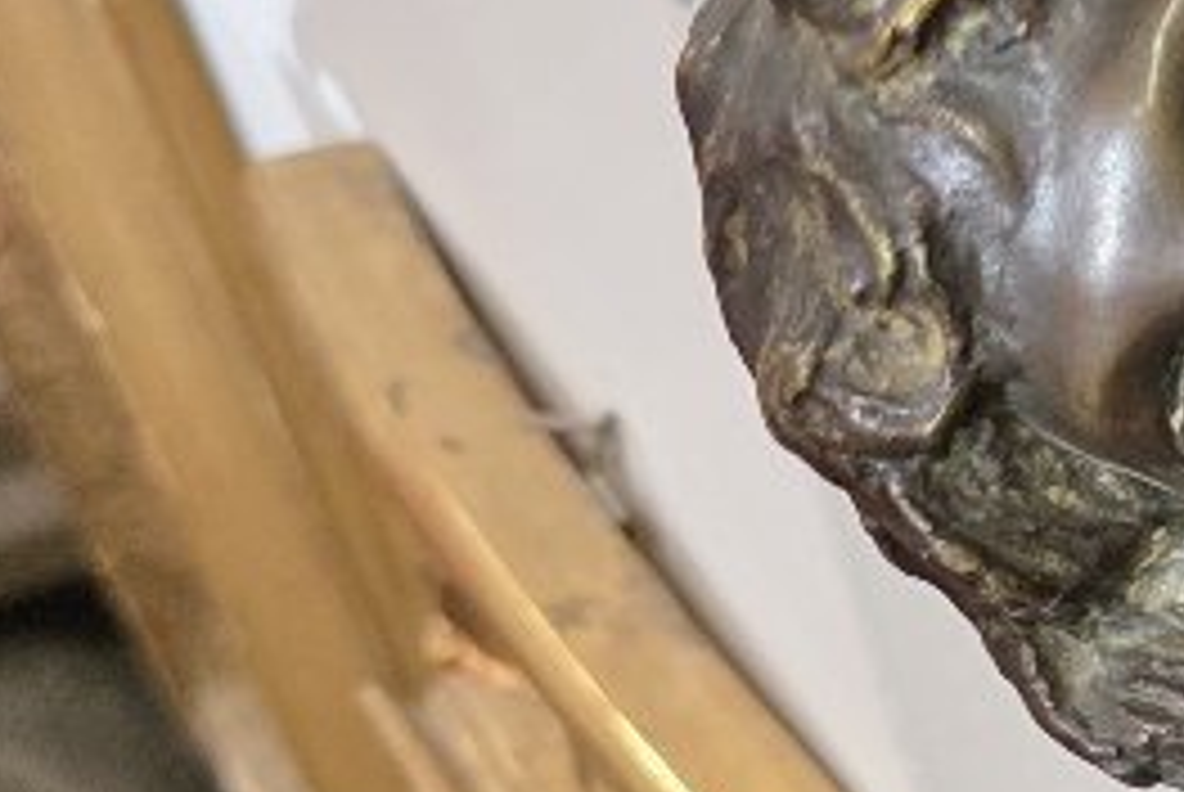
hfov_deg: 14.4
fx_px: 3589
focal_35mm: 109
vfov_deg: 12.0
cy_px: 1220
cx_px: 2602
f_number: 1.7
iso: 250
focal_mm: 6.3
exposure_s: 1/100
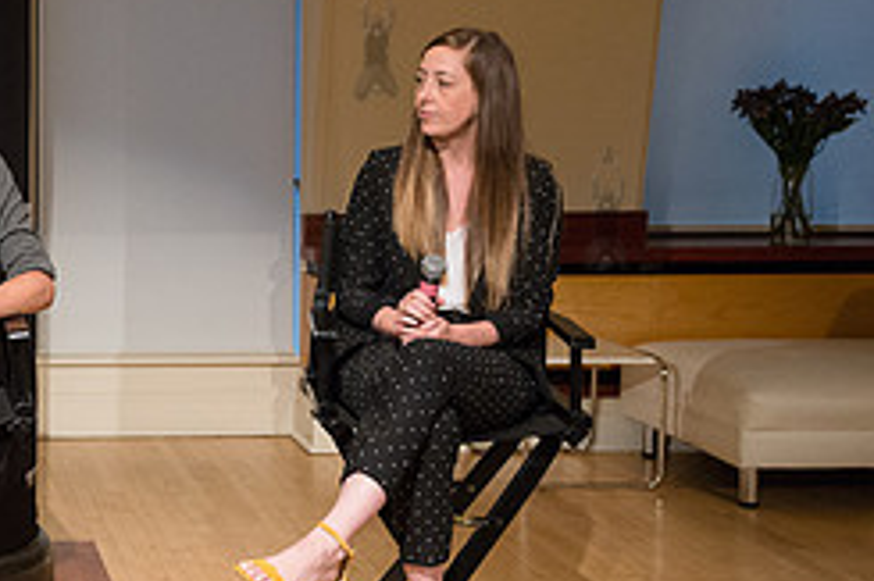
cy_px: 209
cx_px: -86
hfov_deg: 28.6
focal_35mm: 64
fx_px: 1553
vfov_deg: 21.2
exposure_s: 1/320
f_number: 4
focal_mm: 27
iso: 2500
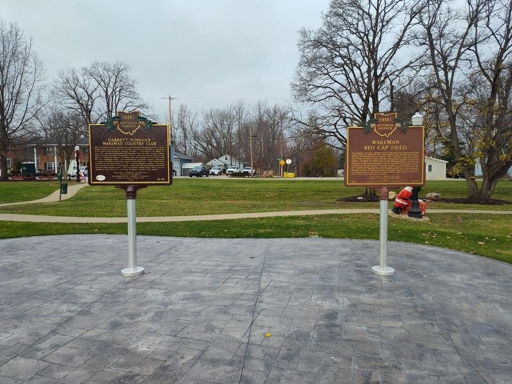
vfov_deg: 58.9
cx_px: 256
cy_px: 192
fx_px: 340
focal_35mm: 23
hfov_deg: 73.9
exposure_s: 1/387
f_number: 1.8
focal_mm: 5.56
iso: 100
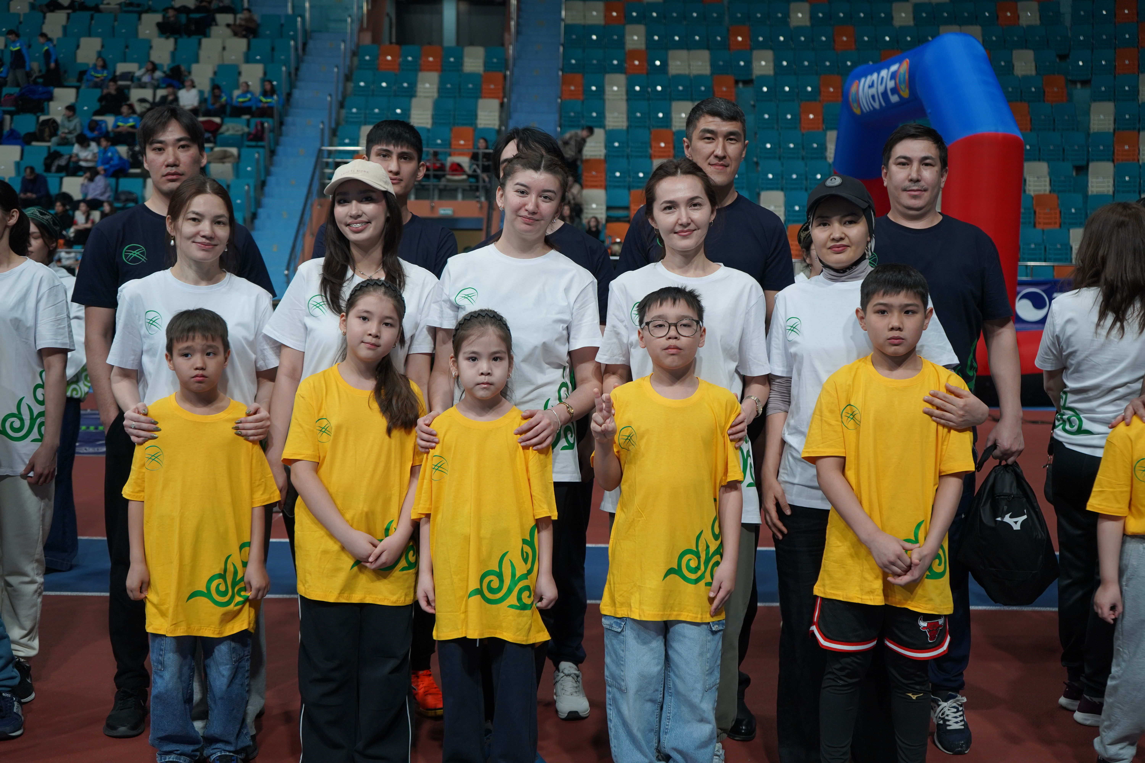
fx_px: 1399
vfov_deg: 30.5
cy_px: 382
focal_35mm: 44
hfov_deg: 44.5
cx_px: 572
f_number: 4.5
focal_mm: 44
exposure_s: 1/160
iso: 500
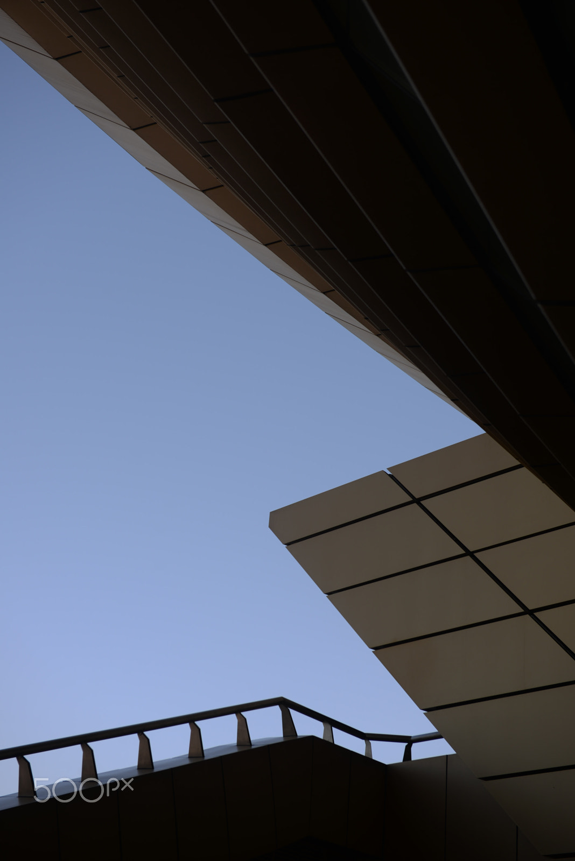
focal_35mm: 70
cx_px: 288
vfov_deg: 28.8
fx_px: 1676
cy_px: 430
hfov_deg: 19.5
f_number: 5
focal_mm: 70
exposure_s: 1/400
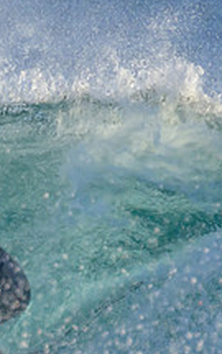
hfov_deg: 0.5
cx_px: -99
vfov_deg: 0.8
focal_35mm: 2786
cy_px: 233
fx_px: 26880
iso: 1400
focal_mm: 800
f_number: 11
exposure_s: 1/2000
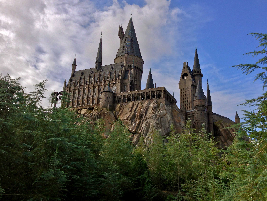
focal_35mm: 34
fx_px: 262
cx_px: 134
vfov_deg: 41.8
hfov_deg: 54.0
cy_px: 102
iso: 50
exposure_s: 1/1063
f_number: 2.4
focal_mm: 4.13
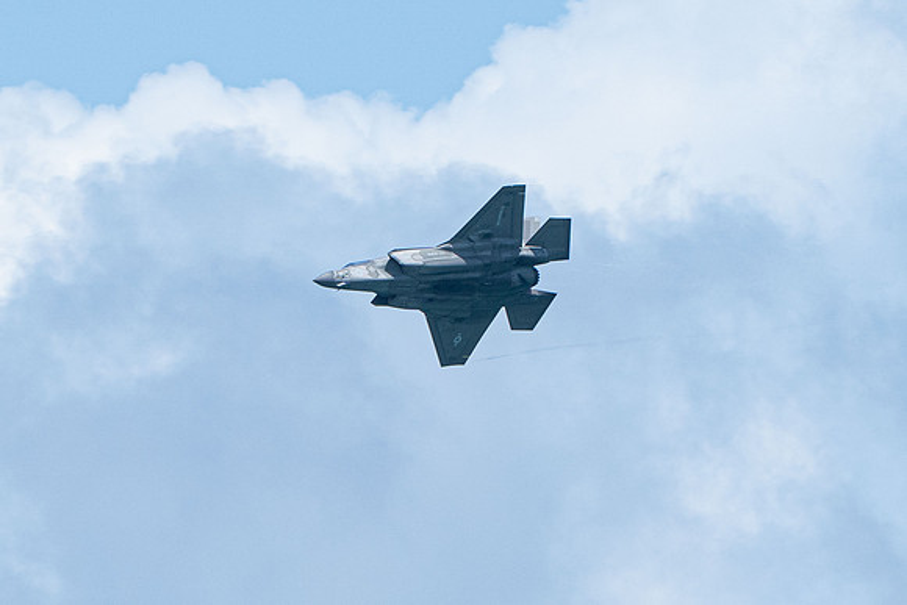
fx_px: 25109
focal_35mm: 996
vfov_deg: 1.4
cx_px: 413
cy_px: 436
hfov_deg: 2.1
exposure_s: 1/1250
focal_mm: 400
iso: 640
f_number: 10
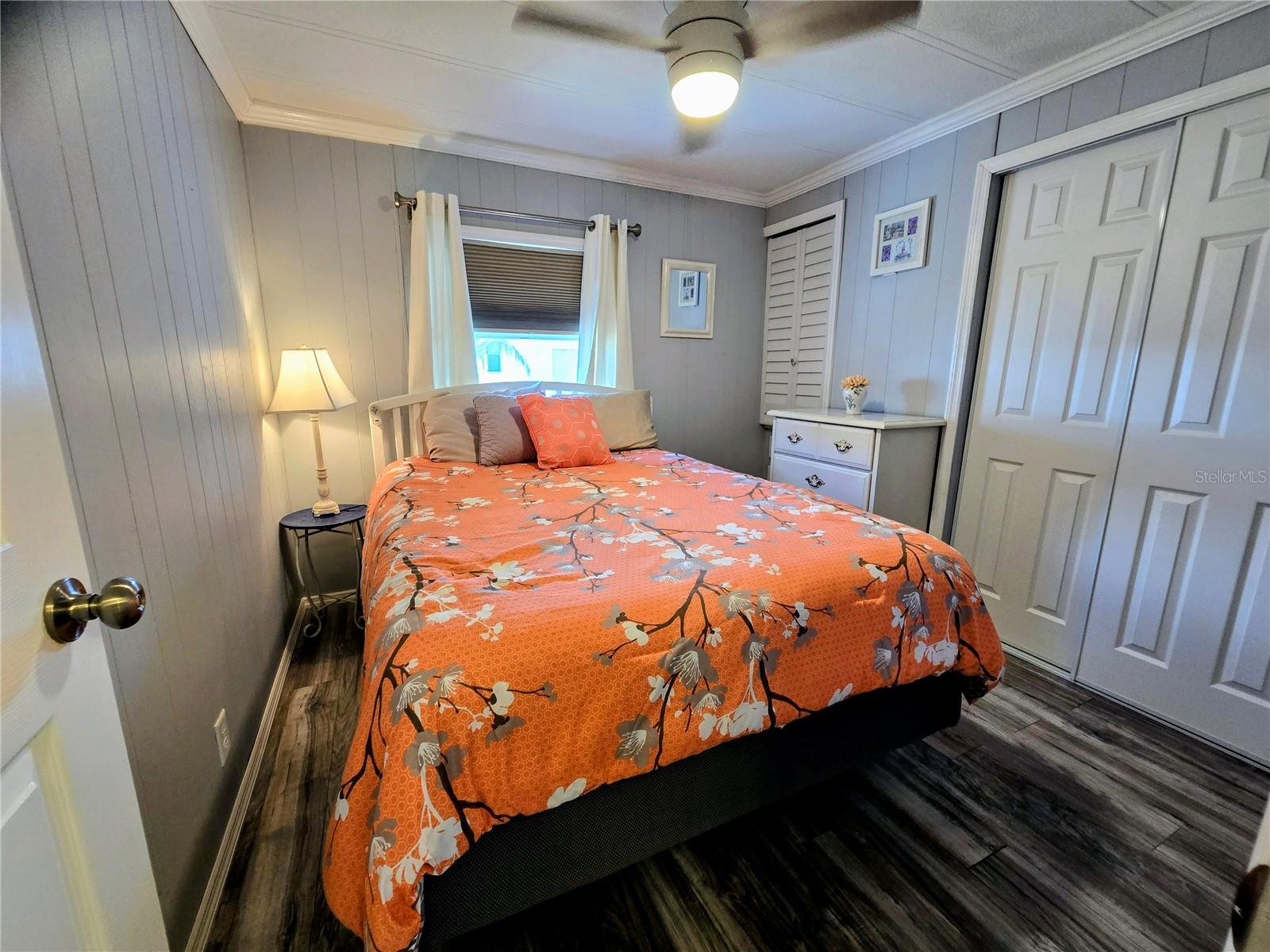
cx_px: 635
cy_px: 476
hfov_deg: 106.2
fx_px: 477
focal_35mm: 13
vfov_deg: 89.9
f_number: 2.2
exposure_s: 1/60
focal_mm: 2.2
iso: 200
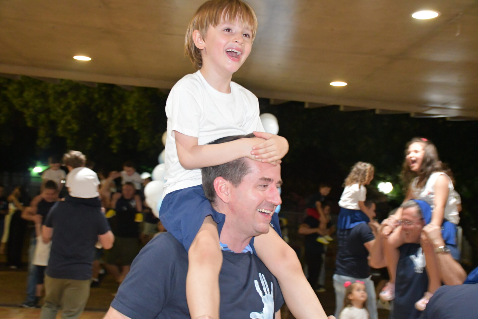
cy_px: 160
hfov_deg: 38.9
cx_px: 239
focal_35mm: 51
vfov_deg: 26.5
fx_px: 677
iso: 5600
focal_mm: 34
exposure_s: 1/60
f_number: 4.2
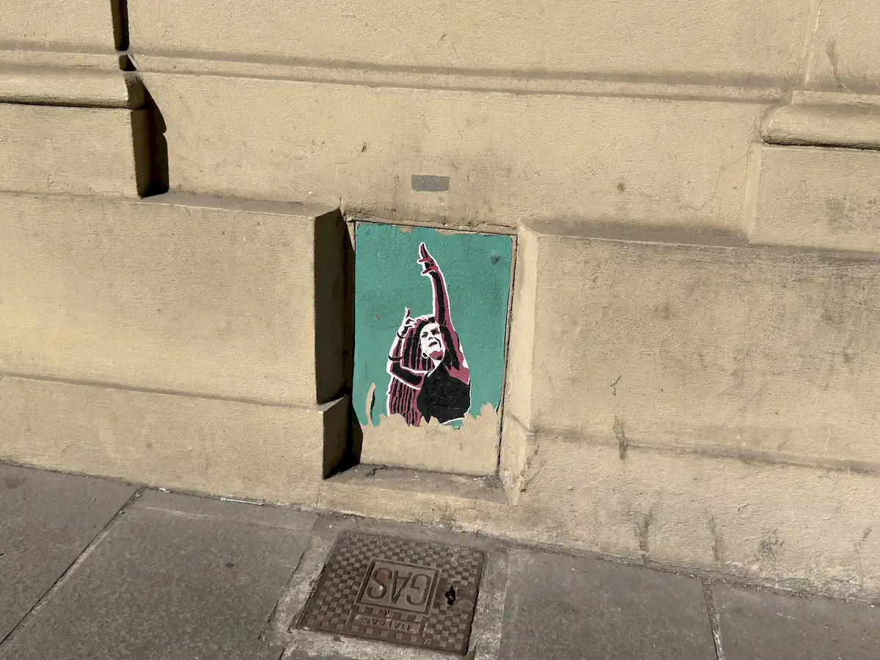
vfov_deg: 40.7
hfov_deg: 52.6
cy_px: 330
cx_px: 440
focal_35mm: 35
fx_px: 890
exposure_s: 1/7299
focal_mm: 6.76
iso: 64
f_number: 1.78
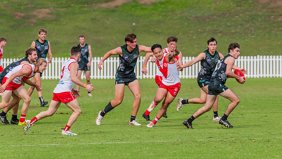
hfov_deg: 4.2
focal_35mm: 511
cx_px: 164
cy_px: 74
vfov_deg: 2.4
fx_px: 3822
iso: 800
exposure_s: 1/1600
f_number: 8
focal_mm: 420
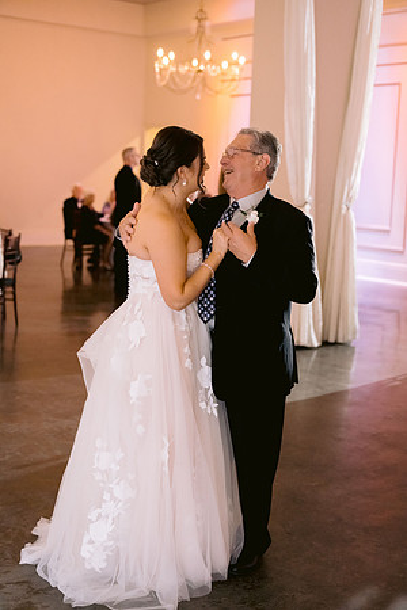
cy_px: 305
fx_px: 848
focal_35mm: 50
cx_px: 204
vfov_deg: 39.6
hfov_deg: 27.0
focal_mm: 50
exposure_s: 1/160
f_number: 2.5
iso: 3200
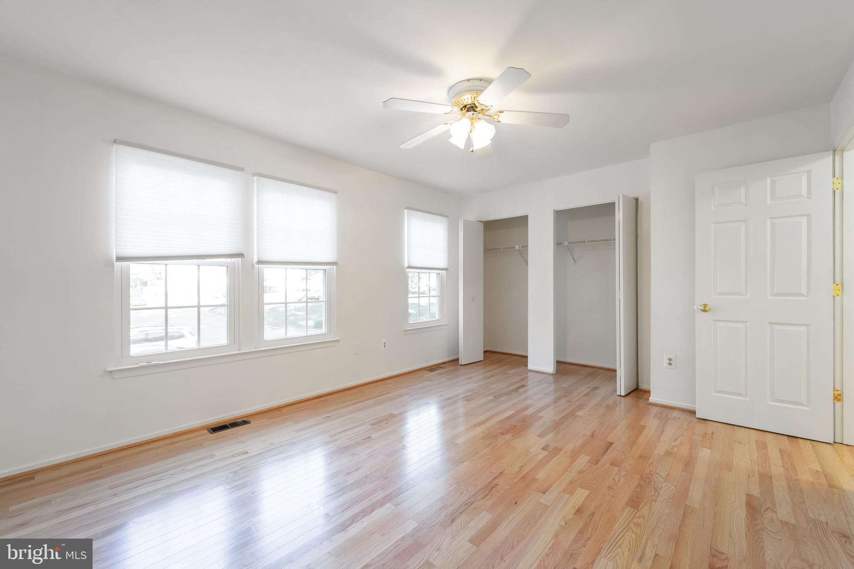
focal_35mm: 14
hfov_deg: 104.3
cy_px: 284
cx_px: 427
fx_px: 332
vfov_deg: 81.2
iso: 500
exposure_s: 1/15
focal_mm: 14
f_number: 5.6
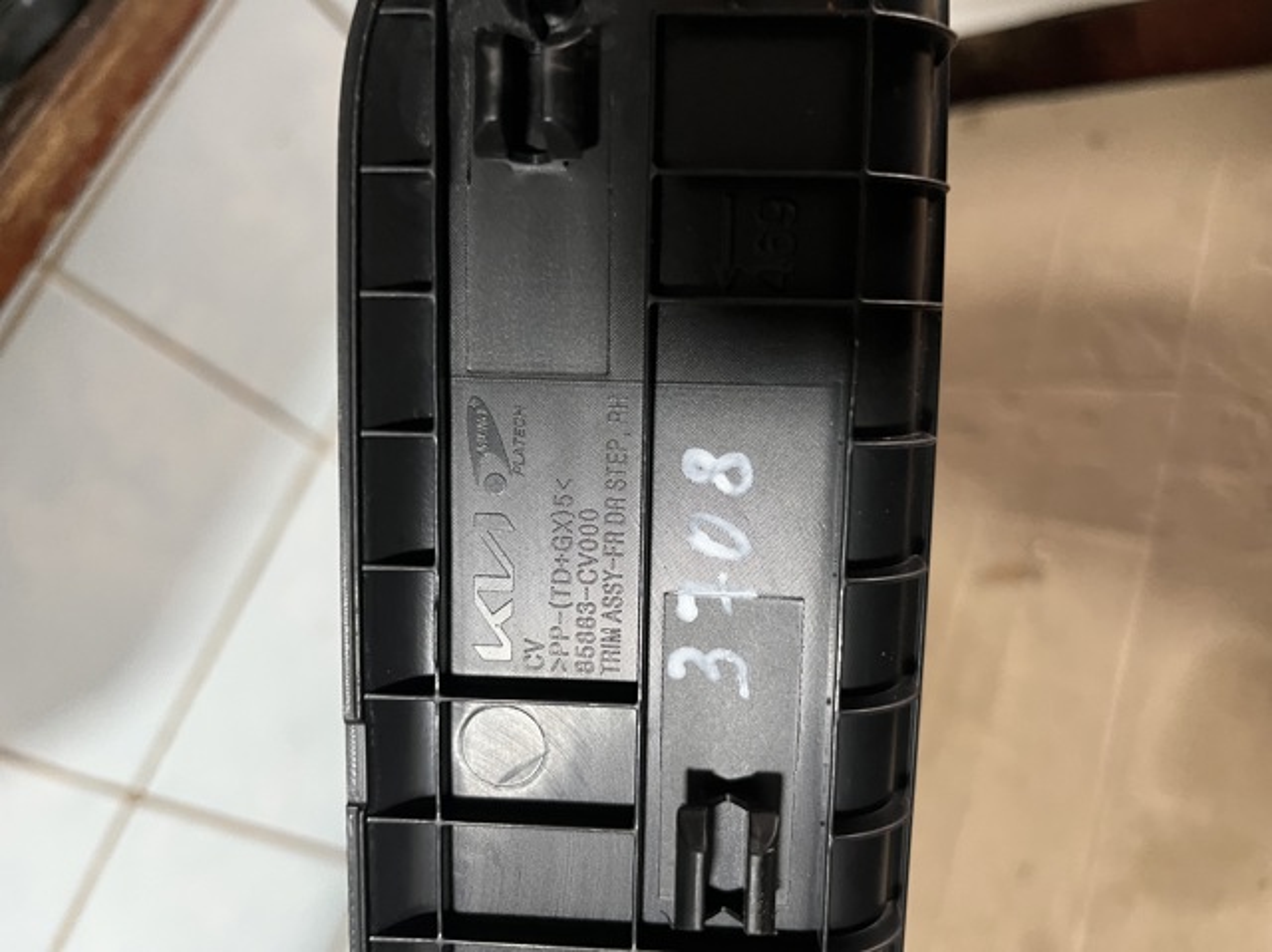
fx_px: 955
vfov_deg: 53.0
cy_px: 476
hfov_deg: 67.3
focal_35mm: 26
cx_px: 636
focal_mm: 5.1
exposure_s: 1/33
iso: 400
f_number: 1.6
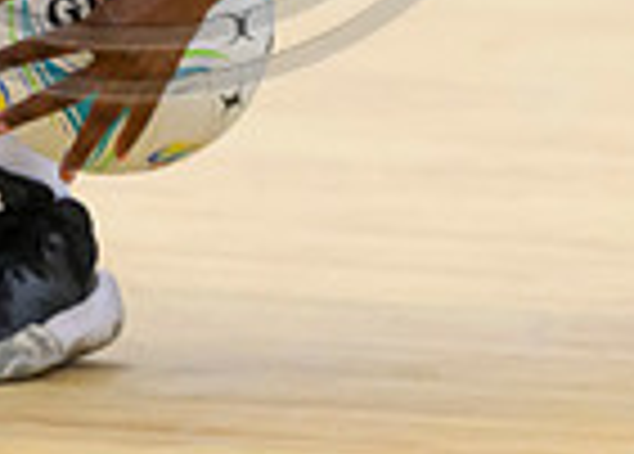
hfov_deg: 1.4
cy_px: -265
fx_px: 25161
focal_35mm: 1396
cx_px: 474
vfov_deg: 1.0
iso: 4000
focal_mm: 200
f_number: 3.2
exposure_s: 1/1000
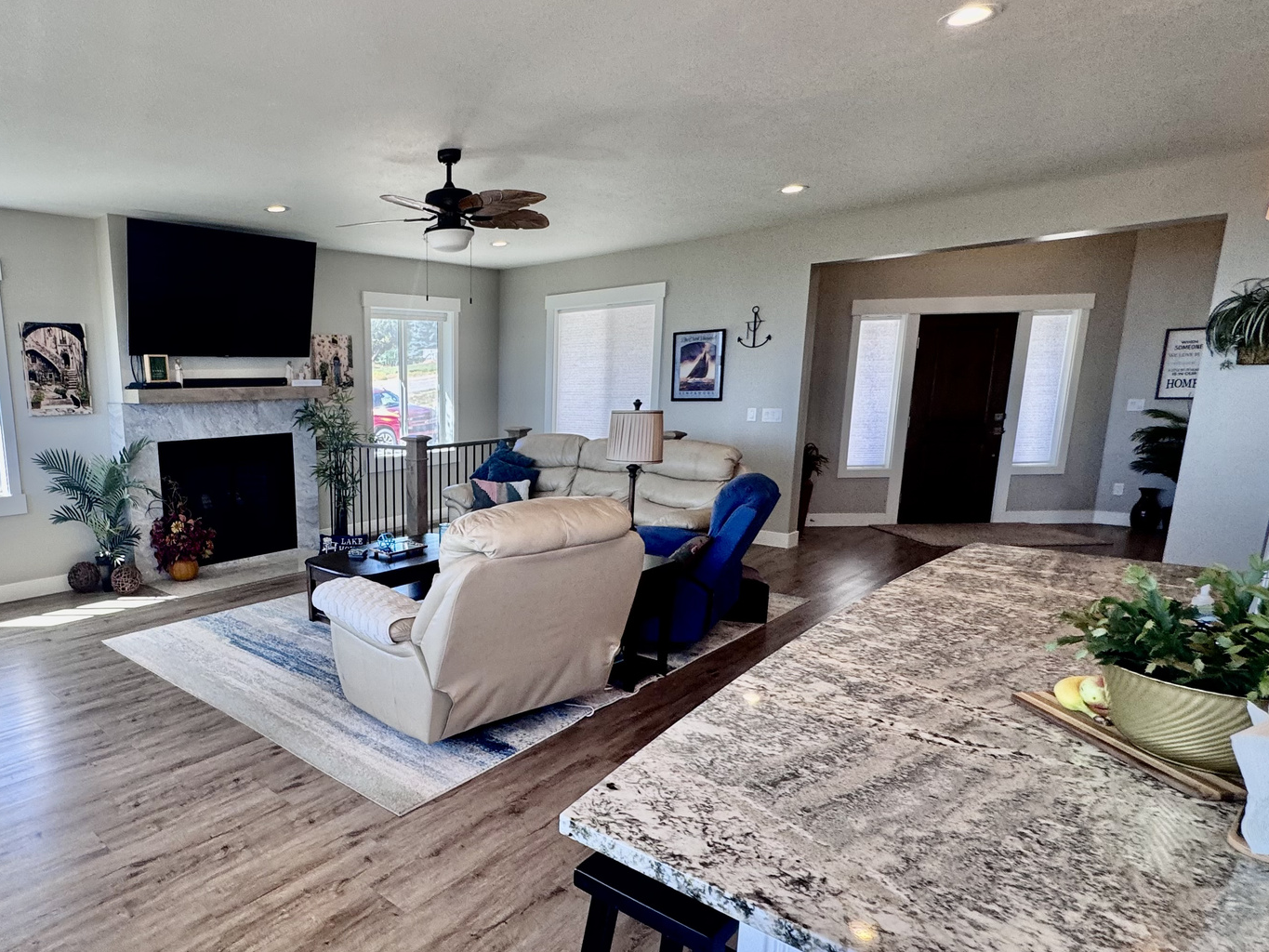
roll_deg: +0.4
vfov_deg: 63.2
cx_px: 381
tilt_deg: -8.2
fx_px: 770
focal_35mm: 21
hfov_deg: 75.4
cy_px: 539
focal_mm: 2.22
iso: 80
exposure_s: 1/120
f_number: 2.2
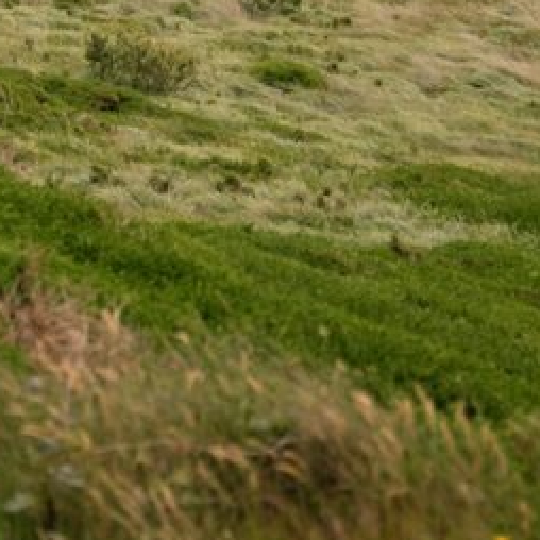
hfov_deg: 9.5
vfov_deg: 9.2
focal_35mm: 182
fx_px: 3219
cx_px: -94
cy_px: -357
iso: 100
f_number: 2.8
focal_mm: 49.1
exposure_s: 1/2500
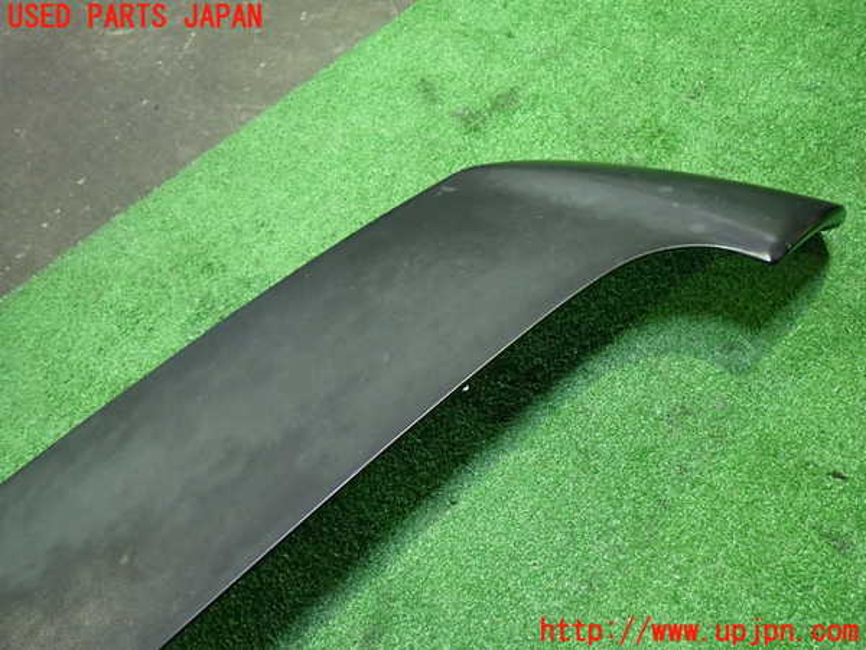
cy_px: 325
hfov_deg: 69.4
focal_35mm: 25
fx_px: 625
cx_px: 433
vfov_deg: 54.9
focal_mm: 4.5
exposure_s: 1/30
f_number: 2
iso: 640
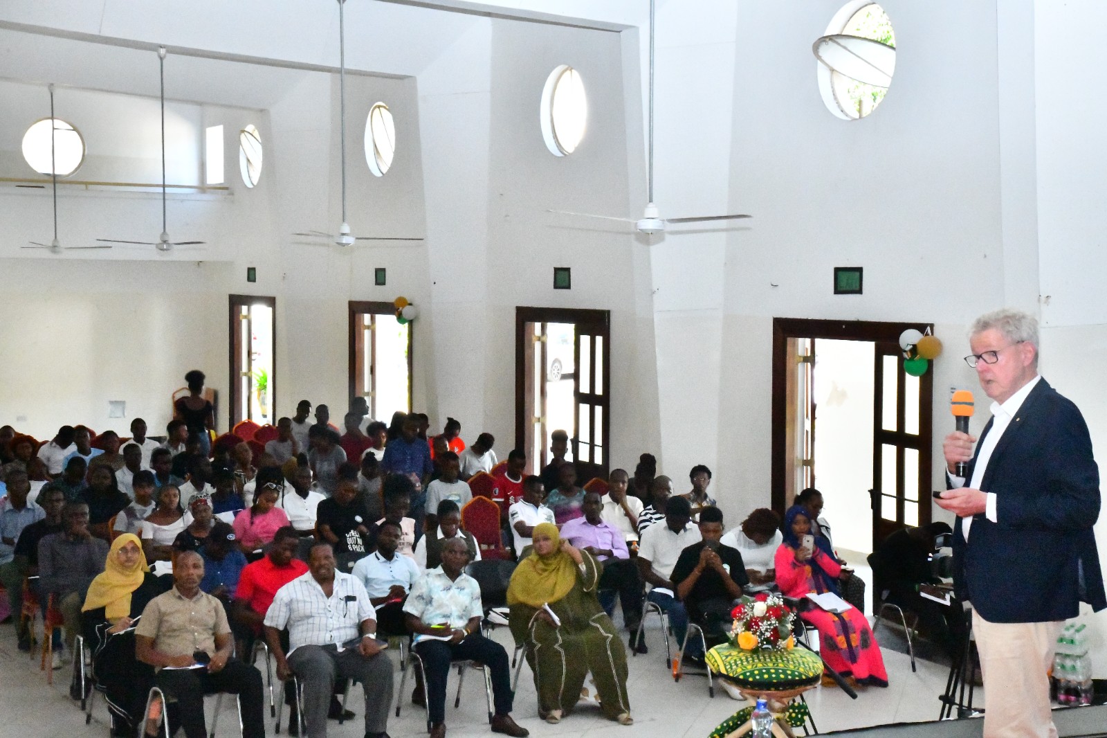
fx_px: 1691
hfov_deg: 36.3
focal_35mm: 55
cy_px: 369
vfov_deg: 24.6
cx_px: 554
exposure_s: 1/200
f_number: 20
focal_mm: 55
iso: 25600
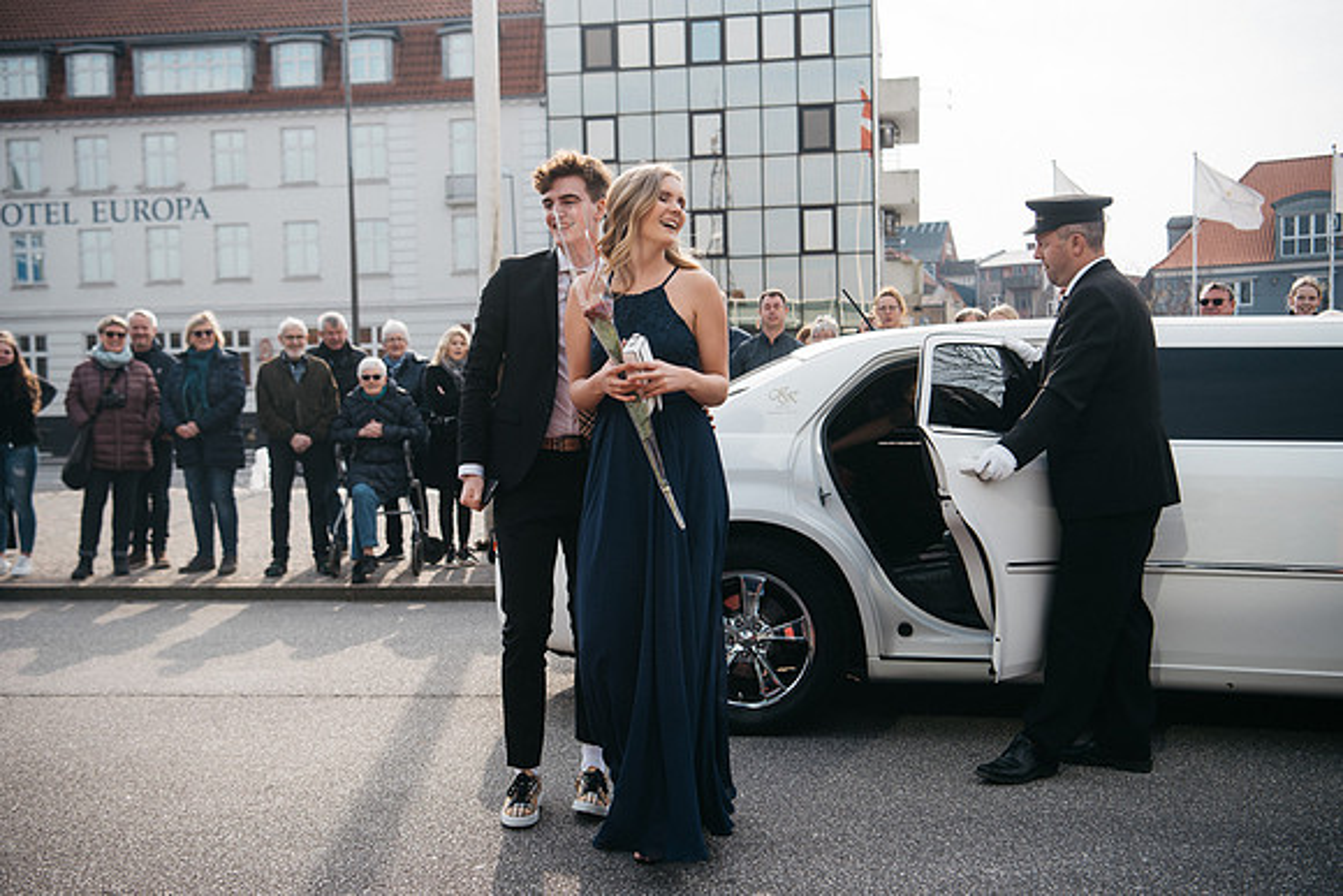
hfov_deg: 46.4
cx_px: 672
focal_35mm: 42
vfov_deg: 31.9
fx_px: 1567
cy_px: 448
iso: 100
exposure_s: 1/640
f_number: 4
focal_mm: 42
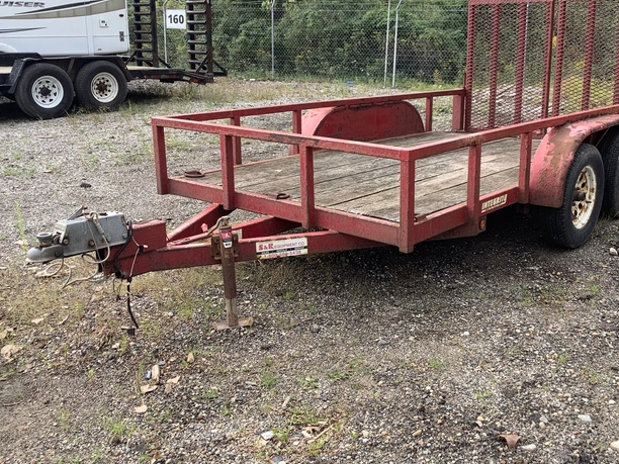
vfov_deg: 37.6
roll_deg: -1.5
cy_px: 191
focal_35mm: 38
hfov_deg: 48.7
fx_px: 680
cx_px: 370
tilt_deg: -14.4
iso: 32
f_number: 2.4
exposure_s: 1/120
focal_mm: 3.3
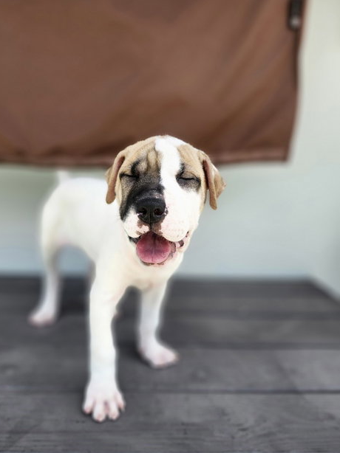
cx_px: 157
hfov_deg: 54.8
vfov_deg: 69.4
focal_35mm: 25
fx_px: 328
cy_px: 239
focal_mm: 5.54
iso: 25
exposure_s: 1/611
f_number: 1.8
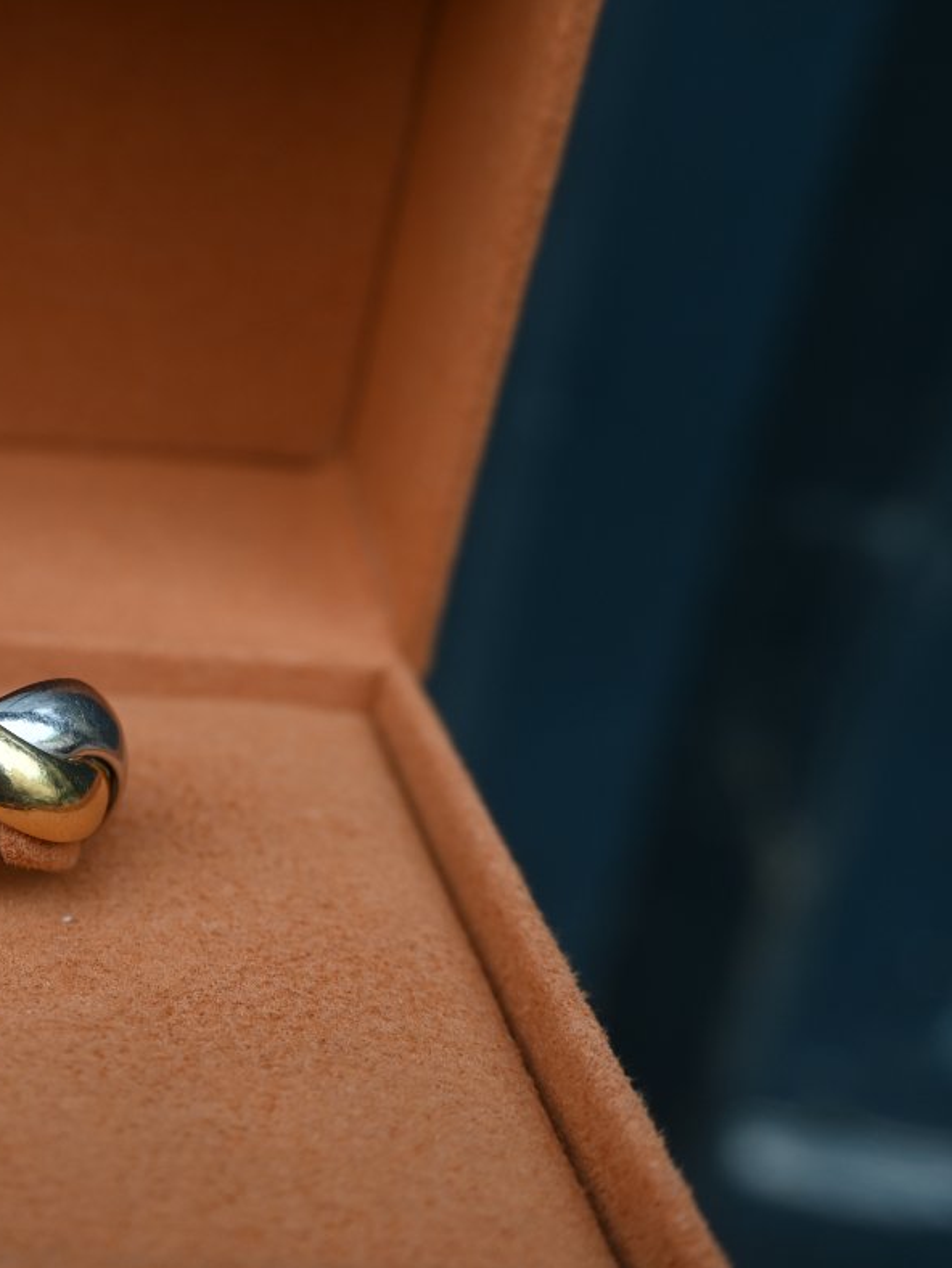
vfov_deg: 33.2
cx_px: 42
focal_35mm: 58
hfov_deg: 24.3
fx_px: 2130
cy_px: 630
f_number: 5.6
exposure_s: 1/250
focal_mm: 26.5
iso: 200
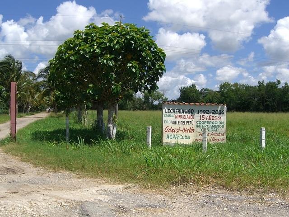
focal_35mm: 38
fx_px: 317
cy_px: 108
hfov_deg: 49.0
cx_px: 144
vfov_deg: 37.7
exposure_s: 1/1000
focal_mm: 7.9
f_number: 4
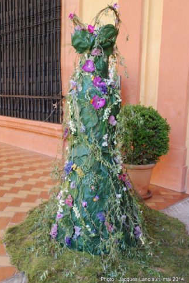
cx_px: 94
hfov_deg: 36.0
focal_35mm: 37
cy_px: 142
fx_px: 291
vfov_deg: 51.9
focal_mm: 24
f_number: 6.3
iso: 800
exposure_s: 1/125
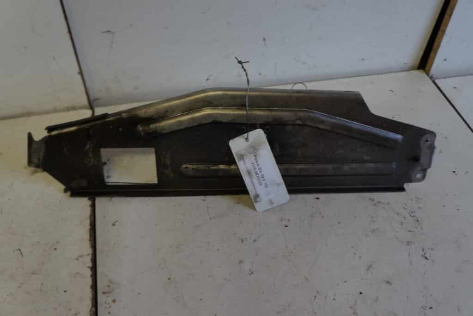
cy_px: 158
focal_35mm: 30
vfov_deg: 43.6
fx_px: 394
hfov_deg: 61.9
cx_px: 236
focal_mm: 20
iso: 640
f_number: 4
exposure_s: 1/60
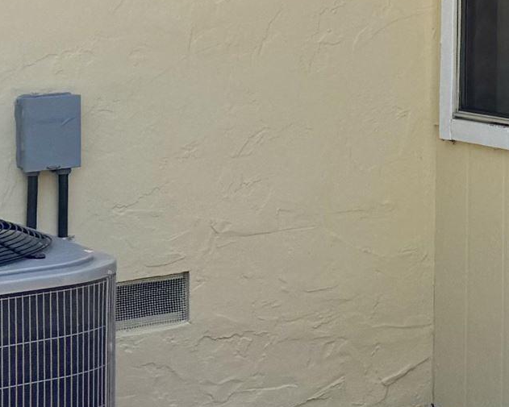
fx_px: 1718
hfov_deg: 13.0
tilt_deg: -0.5
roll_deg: -0.8
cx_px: 1198
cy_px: -101
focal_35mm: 114
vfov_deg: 13.1
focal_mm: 6.76
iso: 80
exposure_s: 1/2041
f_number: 1.78
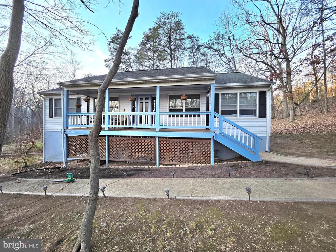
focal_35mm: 13
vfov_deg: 89.9
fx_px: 126
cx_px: 168
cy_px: 126
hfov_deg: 106.2
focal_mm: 1.74
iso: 100
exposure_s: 1/208
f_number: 2.2
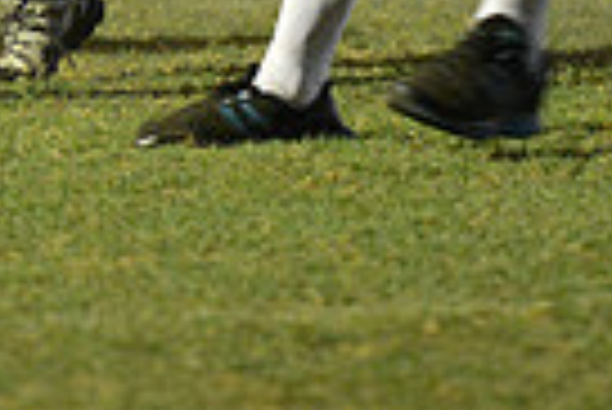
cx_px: -108
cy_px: -453
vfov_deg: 1.8
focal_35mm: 744
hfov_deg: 2.8
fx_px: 12661
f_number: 2.8
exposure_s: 1/400
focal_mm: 175
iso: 6400
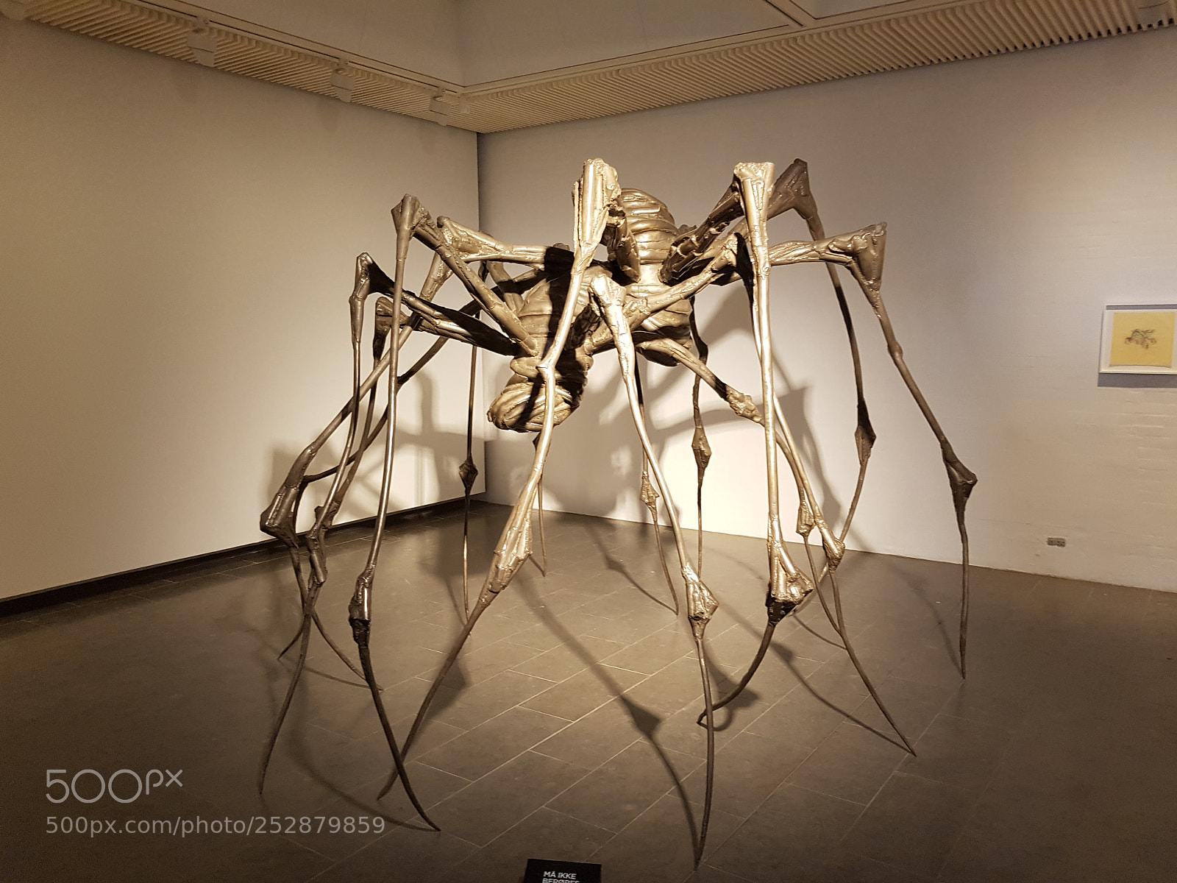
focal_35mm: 26
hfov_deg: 67.3
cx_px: 588
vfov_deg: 53.1
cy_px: 442
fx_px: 884
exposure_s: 1/30
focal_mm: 4.2
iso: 160
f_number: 1.7
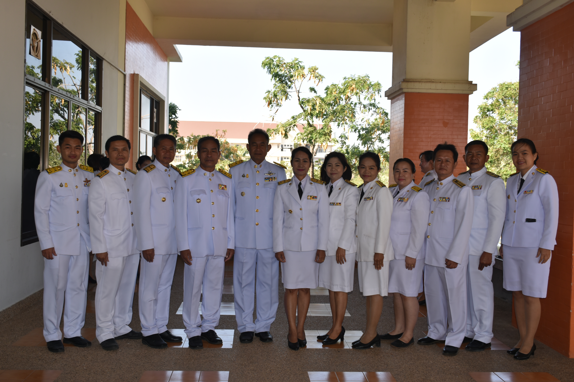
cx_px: 287
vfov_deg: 34.2
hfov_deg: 49.6
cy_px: 191
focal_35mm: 39
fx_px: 622
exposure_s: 1/160
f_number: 5.6
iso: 100
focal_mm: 26
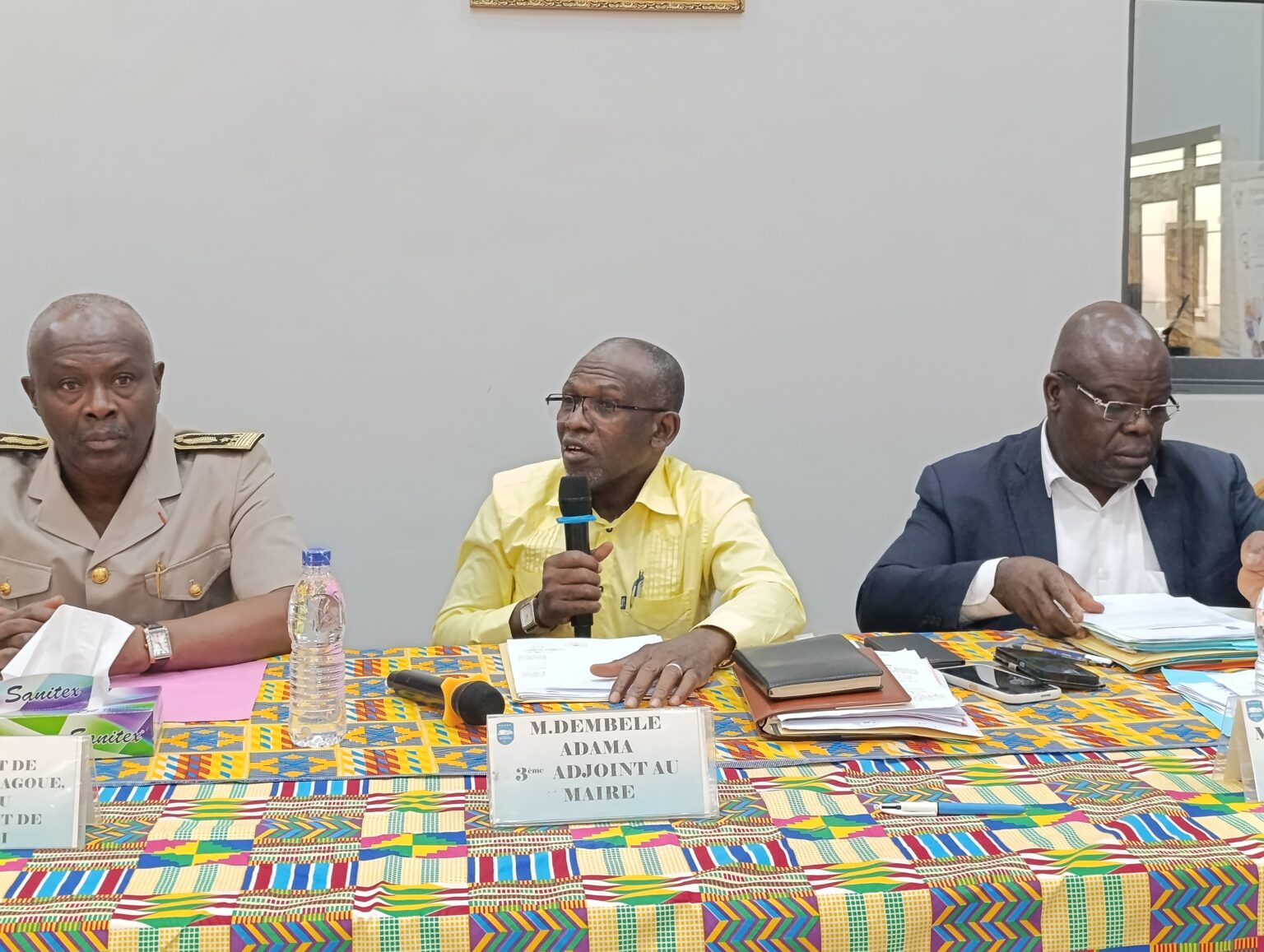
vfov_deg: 59.0
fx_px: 841
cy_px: 476
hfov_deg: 73.8
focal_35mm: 23
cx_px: 632
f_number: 1.6
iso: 1000
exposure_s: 1/100
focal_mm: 6.14
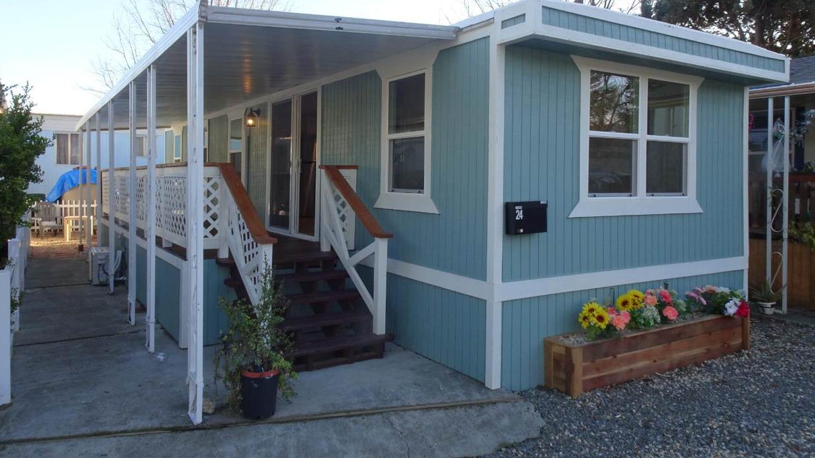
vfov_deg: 42.6
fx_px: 583
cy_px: 181
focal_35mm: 27
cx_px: 401
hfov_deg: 69.9
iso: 80
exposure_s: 1/80
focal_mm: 4.1
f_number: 3.5
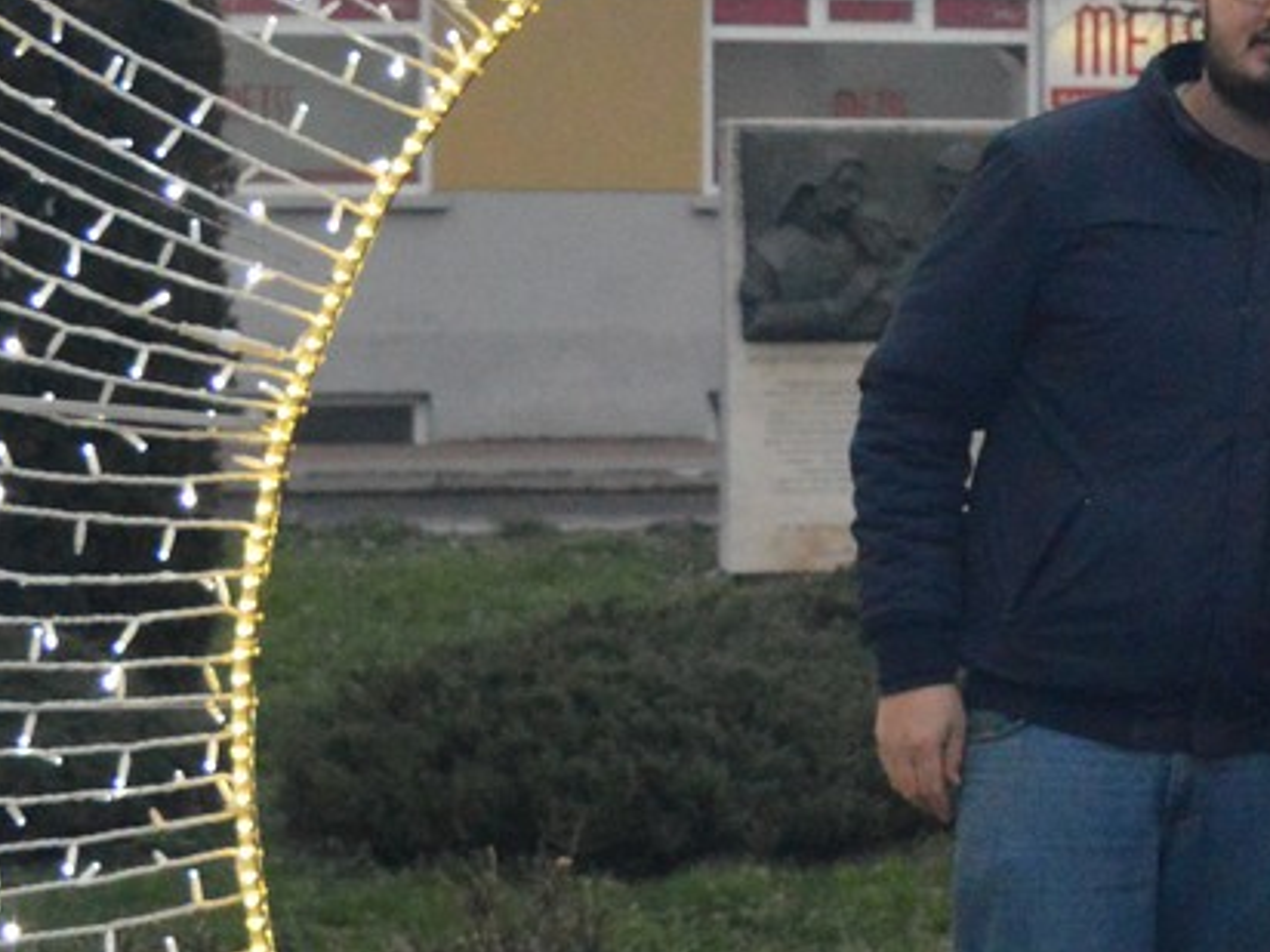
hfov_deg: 15.4
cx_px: 1344
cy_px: 351
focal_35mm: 125
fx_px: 4586
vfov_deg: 11.8
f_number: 4
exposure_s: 1/1250
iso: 3200
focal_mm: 22
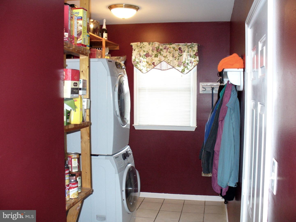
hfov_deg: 50.1
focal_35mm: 37
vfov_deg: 38.7
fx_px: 316
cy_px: 111
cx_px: 148
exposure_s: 1/30
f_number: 2.8
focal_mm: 6.1
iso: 200
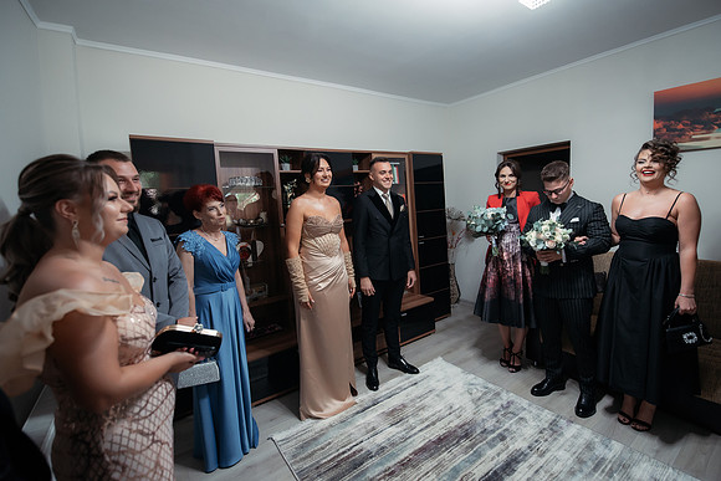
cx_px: 370
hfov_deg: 98.9
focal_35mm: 15
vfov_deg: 75.9
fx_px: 308
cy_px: 234
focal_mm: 15
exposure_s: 1/200
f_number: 2.8
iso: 1600
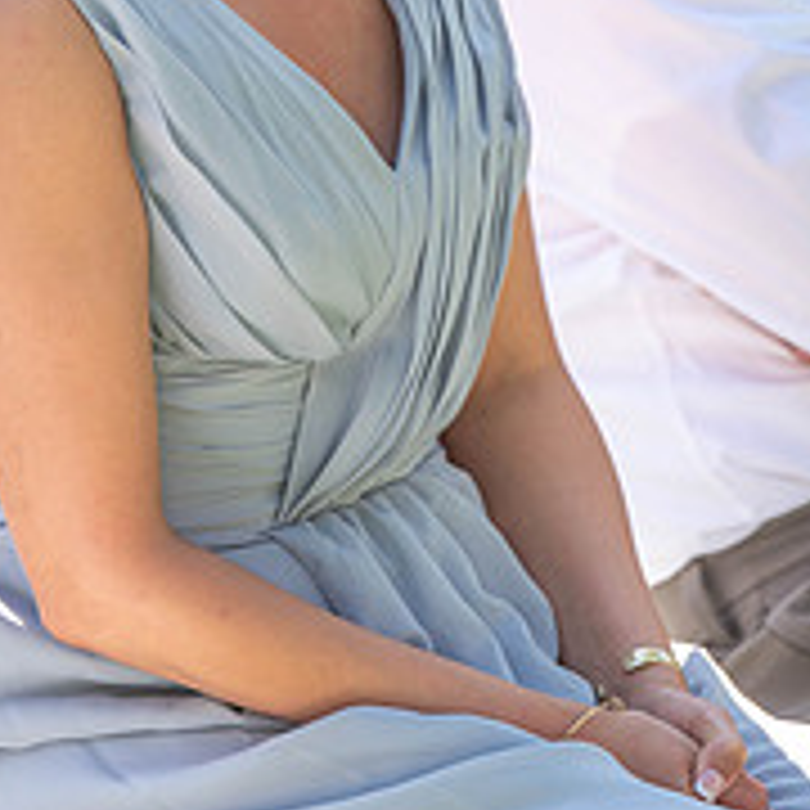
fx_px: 11251
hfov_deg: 4.1
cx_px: 227
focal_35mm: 425
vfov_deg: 4.1
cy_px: 54
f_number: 4
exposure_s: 1/500
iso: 250
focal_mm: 200
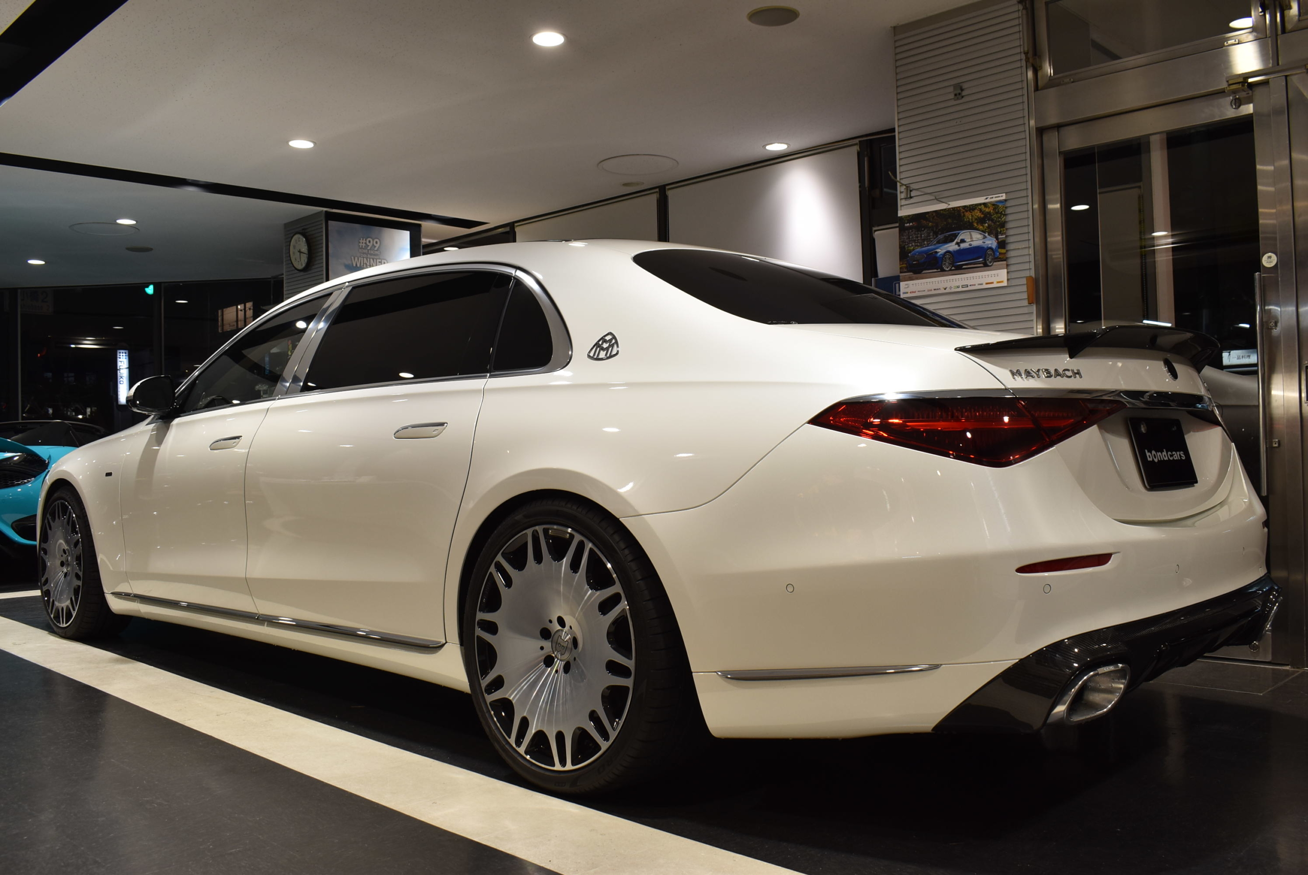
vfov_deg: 43.7
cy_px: 438
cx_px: 654
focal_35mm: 30
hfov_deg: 61.9
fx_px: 1091
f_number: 8
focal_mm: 20
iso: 280
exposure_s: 1/30
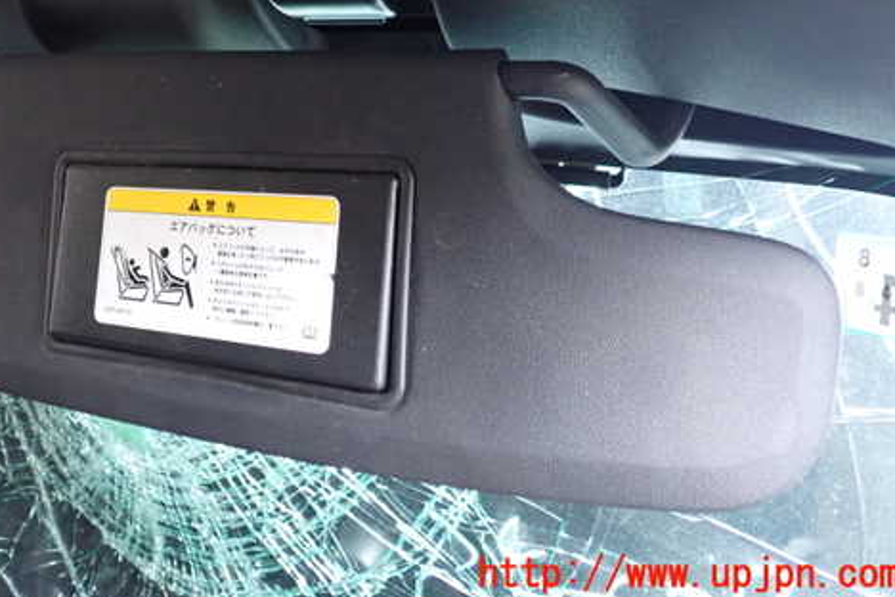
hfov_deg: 48.0
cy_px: 168
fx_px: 994
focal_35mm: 40
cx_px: 337
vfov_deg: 32.9
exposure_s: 1/25
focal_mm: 5.4
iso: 800
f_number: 2.3
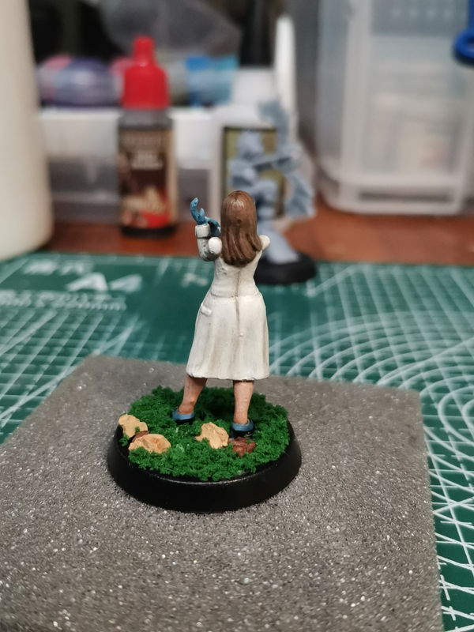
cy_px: 316
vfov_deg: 52.6
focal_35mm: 35
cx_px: 237
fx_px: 639
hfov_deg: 40.7
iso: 250
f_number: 1.8
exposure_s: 1/100
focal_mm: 4.75
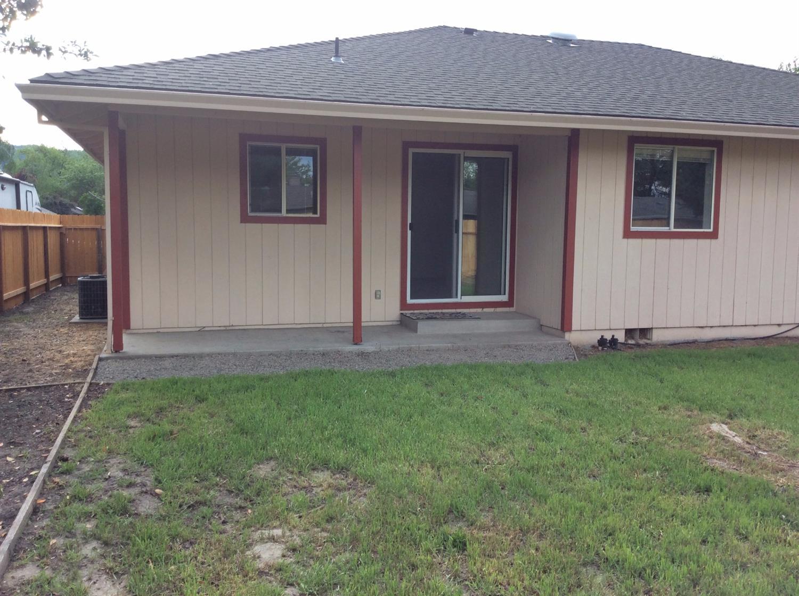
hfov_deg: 56.9
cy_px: 298
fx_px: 737
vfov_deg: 44.0
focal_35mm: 32
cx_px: 400
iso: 32
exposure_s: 1/304
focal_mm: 3.3
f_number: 2.4
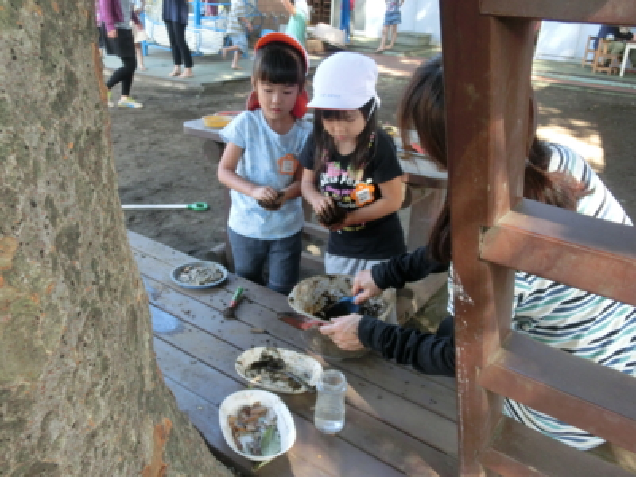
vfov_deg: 46.8
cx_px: 318
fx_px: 551
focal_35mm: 30
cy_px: 238
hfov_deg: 60.0
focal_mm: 5.36
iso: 250
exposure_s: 1/125
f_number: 3.5
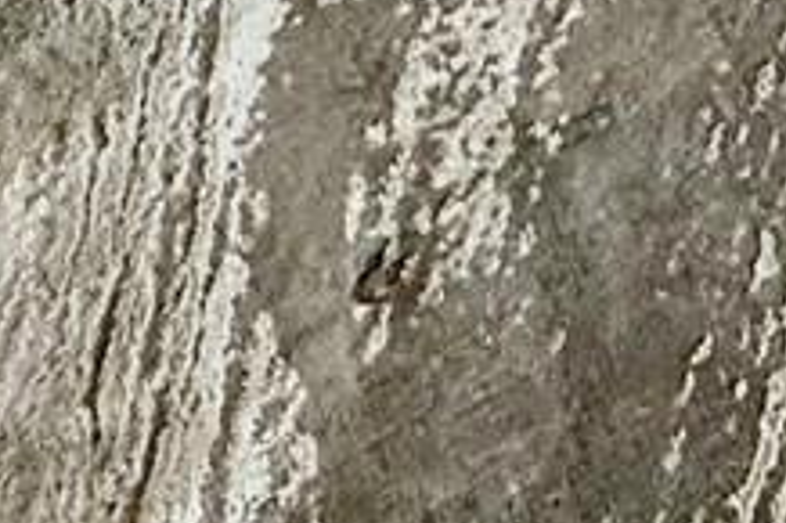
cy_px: -1583
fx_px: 2334
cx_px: 1107
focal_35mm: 107
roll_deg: +1.5
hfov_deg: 17.5
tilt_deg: -11.5
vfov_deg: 7.9
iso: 160
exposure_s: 1/60
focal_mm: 2.22
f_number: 2.2
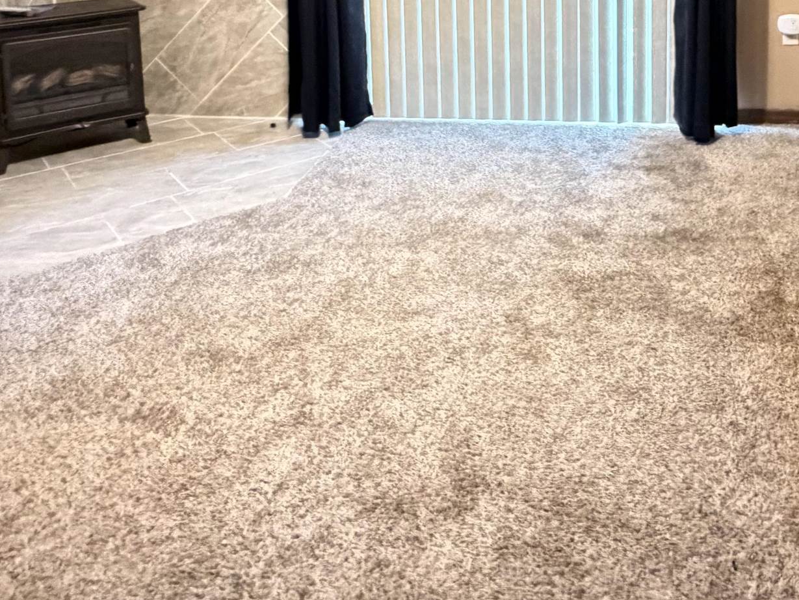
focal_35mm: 35
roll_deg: +2.5
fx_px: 808
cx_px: 541
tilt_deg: -3.5
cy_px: -62
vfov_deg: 34.9
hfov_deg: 51.5
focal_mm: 2.22
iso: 1250
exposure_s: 1/30
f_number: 2.2
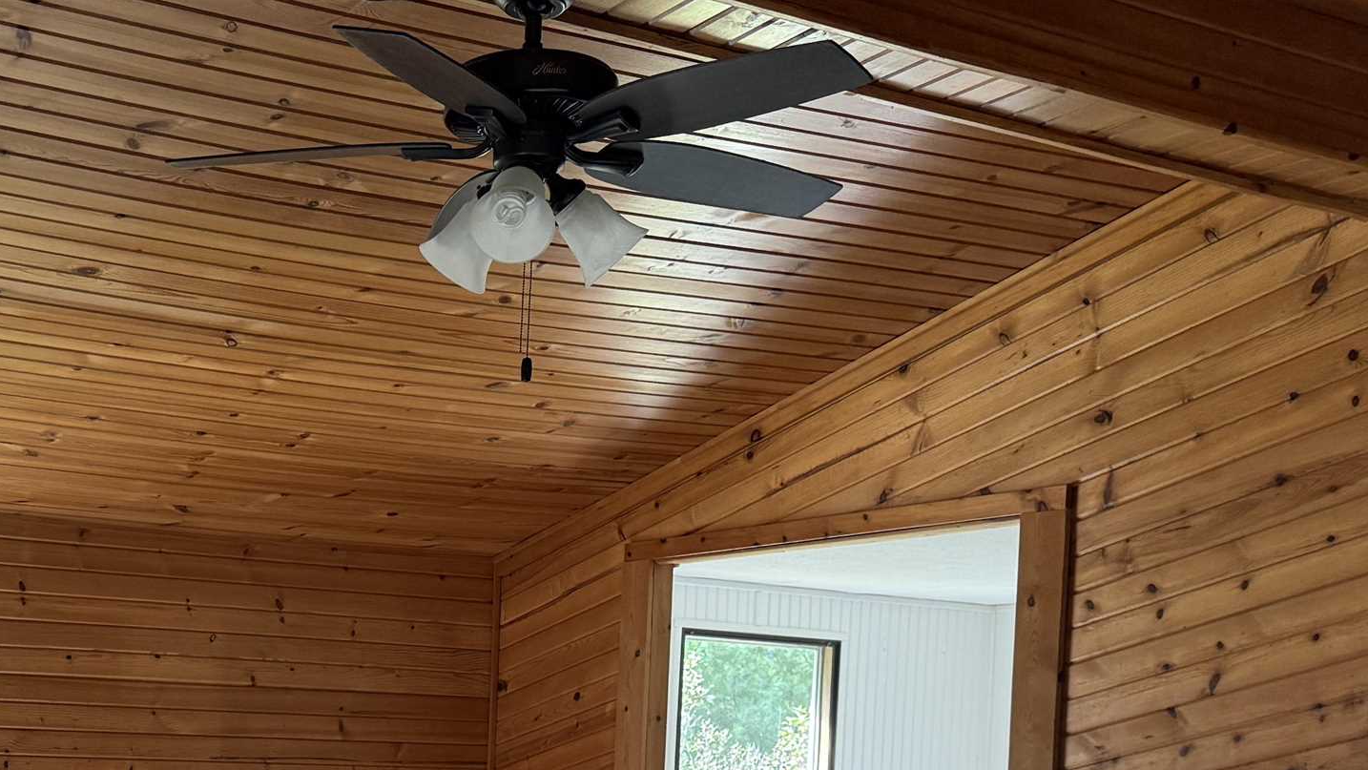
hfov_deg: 36.1
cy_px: 854
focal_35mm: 56
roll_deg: -2.8
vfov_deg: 20.4
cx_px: 301
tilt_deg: +0.2
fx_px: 2032
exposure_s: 1/101
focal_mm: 6.76
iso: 200
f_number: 1.78
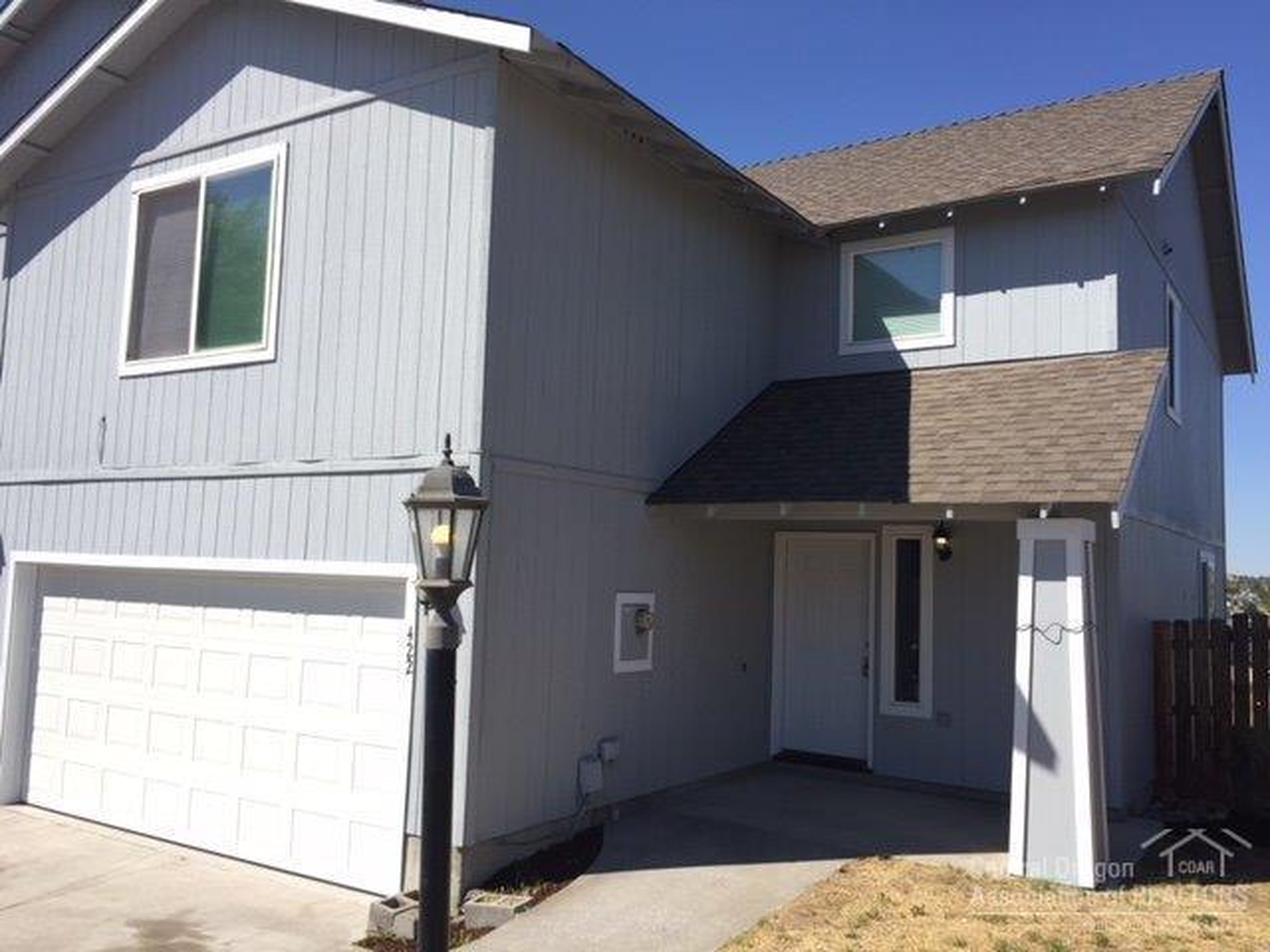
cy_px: 476
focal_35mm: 29
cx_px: 635
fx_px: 1064
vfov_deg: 48.2
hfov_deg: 61.7
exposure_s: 1/1412
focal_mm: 4.15
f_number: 2.2
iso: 32
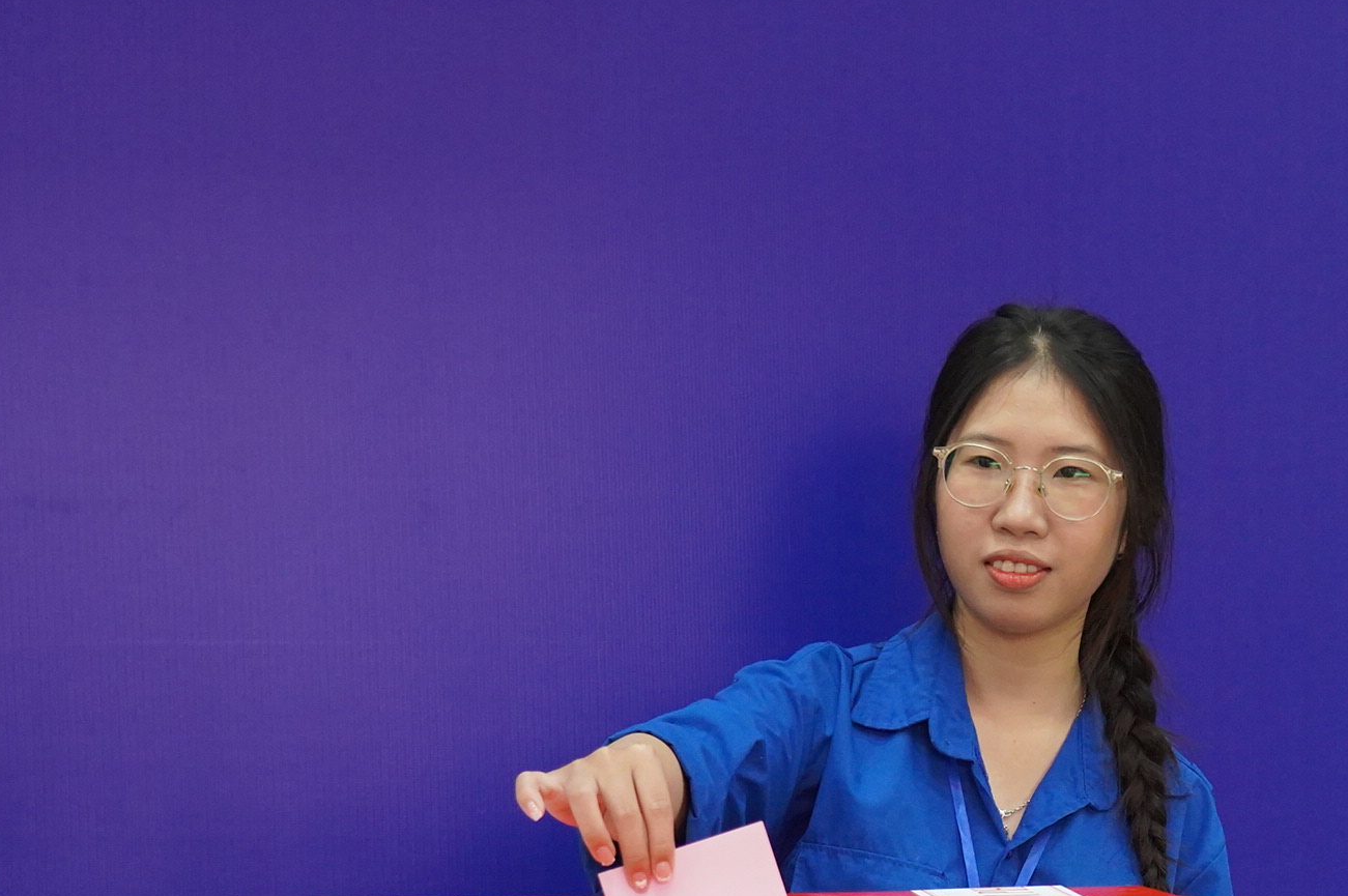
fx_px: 4153
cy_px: 810
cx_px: 1216
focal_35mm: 111
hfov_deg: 18.1
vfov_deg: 12.2
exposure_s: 1/160
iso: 4000
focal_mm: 48
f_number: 4
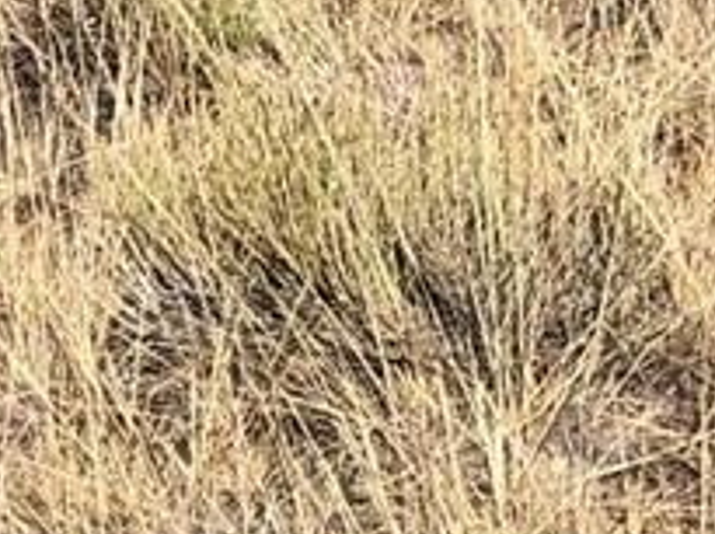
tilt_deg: +8.2
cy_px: -1396
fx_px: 4516
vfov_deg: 6.0
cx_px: 248
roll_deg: +0.6
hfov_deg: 9.0
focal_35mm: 219
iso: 20
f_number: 1.8
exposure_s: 1/2088
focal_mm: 3.99
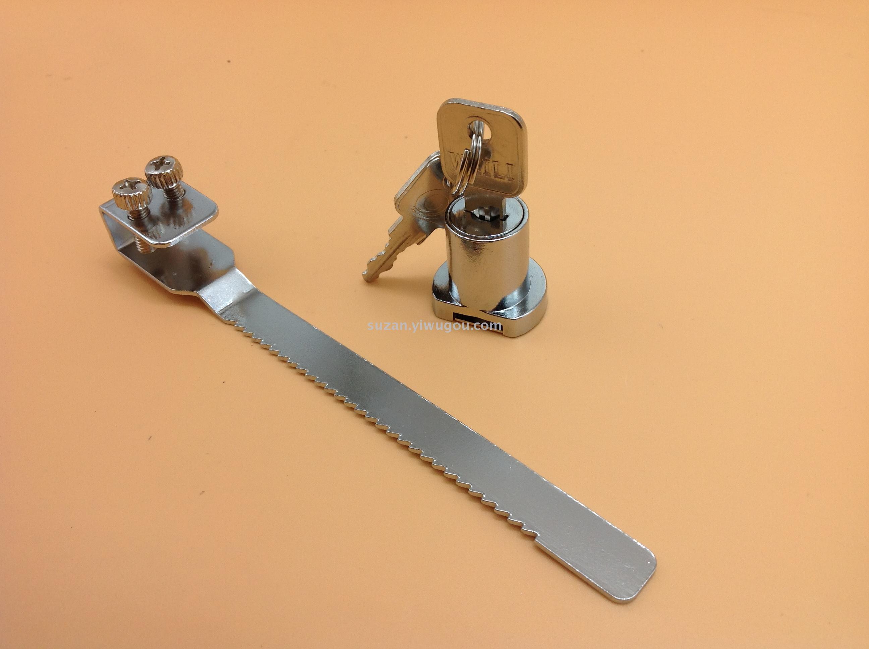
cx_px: 434
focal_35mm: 35
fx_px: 877
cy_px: 324
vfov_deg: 40.6
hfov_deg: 52.7
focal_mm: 4.28
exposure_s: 1/127
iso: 50
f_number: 2.4
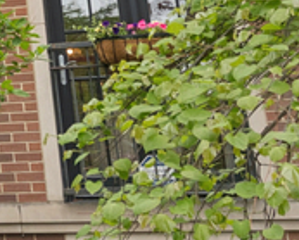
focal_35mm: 111
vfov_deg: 13.0
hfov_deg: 15.2
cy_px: -140
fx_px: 984
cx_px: -221
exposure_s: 1/125
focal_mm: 19
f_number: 8
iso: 250
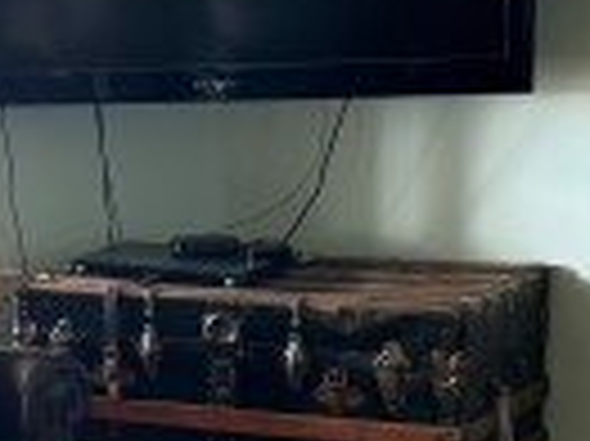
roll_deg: +2.8
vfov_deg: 12.5
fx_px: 1992
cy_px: 436
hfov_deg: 16.3
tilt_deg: -13.0
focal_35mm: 117
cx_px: -90
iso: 200
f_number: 1.78
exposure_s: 1/60
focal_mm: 6.76
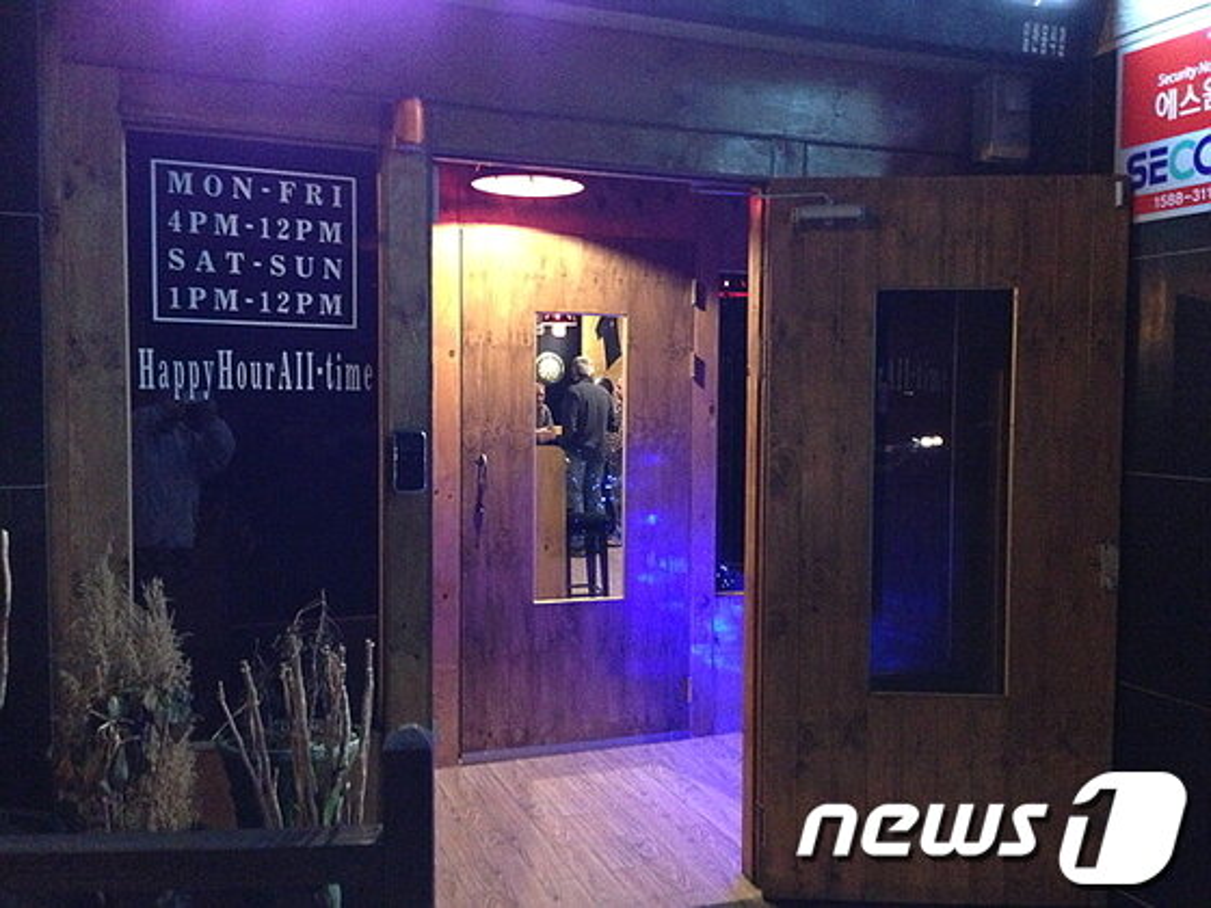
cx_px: 606
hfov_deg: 55.4
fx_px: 1154
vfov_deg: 42.9
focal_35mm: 33
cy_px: 454
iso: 800
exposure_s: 1/15
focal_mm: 4.13
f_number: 2.4
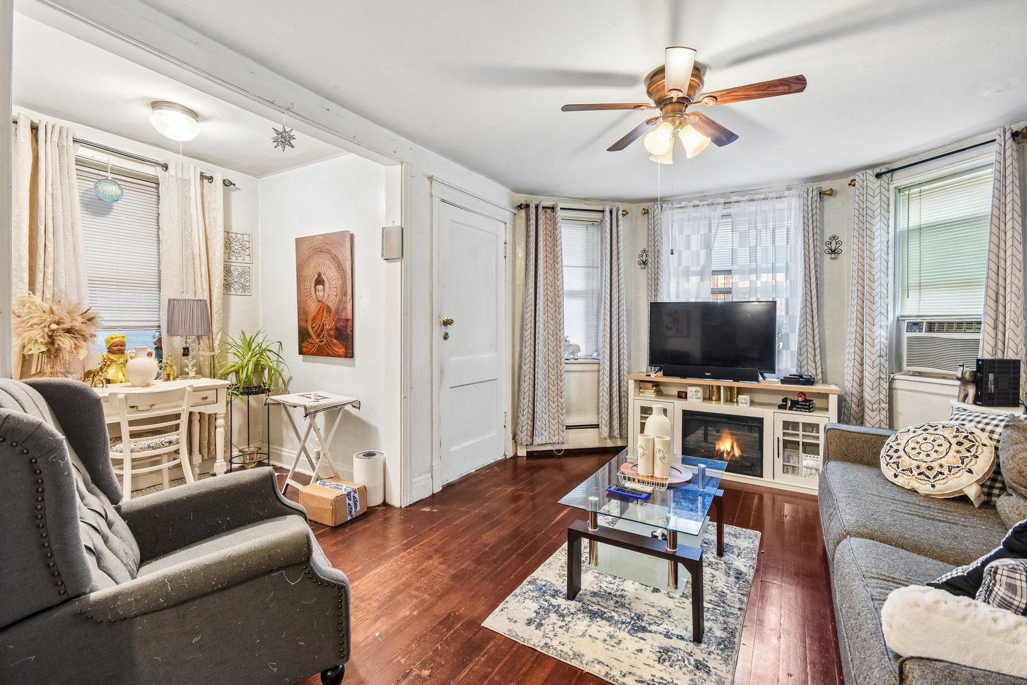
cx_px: 514
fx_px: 428
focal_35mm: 15
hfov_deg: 100.4
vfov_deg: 77.3
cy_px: 342
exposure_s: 1/6
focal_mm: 10
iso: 500
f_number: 8
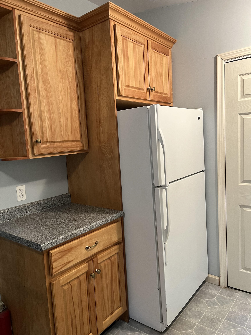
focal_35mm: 26
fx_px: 251
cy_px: 168
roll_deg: +4.1
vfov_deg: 67.3
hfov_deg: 53.1
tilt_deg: -6.2
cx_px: 126
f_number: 1.6
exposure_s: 1/60
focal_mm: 5.1
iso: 250
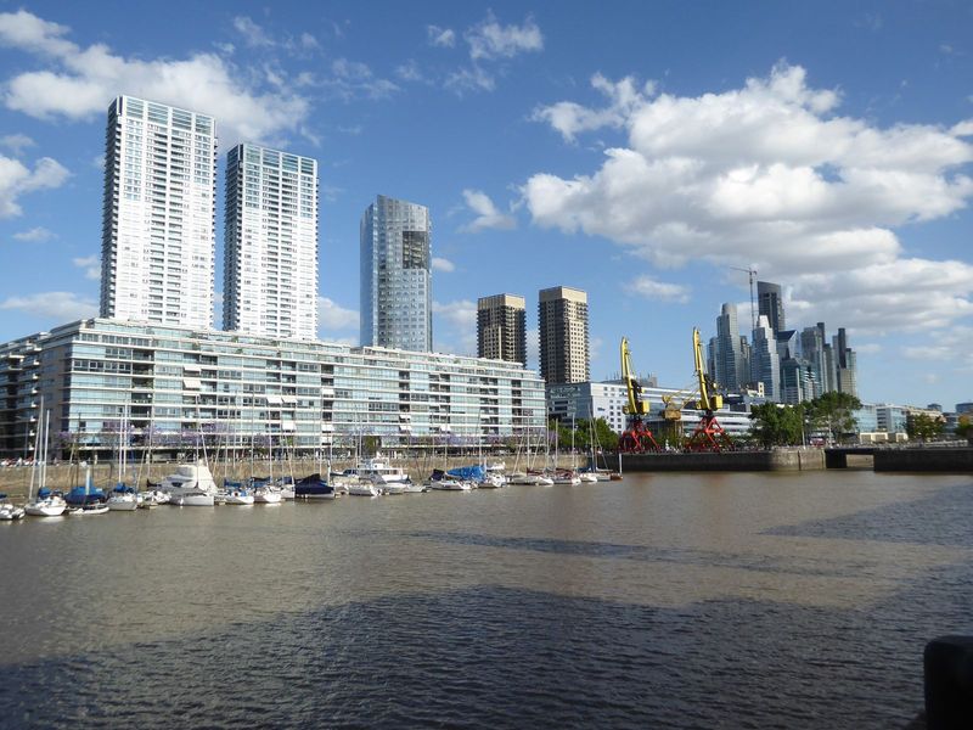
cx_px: 486
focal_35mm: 29
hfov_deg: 61.7
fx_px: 815
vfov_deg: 48.2
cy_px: 365
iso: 80
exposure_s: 1/1000
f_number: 3.5
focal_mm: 5
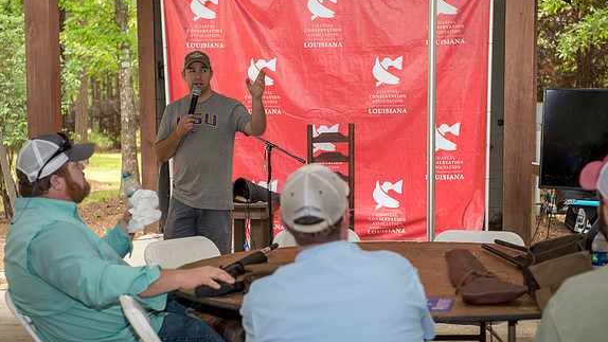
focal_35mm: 74
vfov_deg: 16.3
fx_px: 1193
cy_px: 192
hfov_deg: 28.6
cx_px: 305
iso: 500
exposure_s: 1/250
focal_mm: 70
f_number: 5
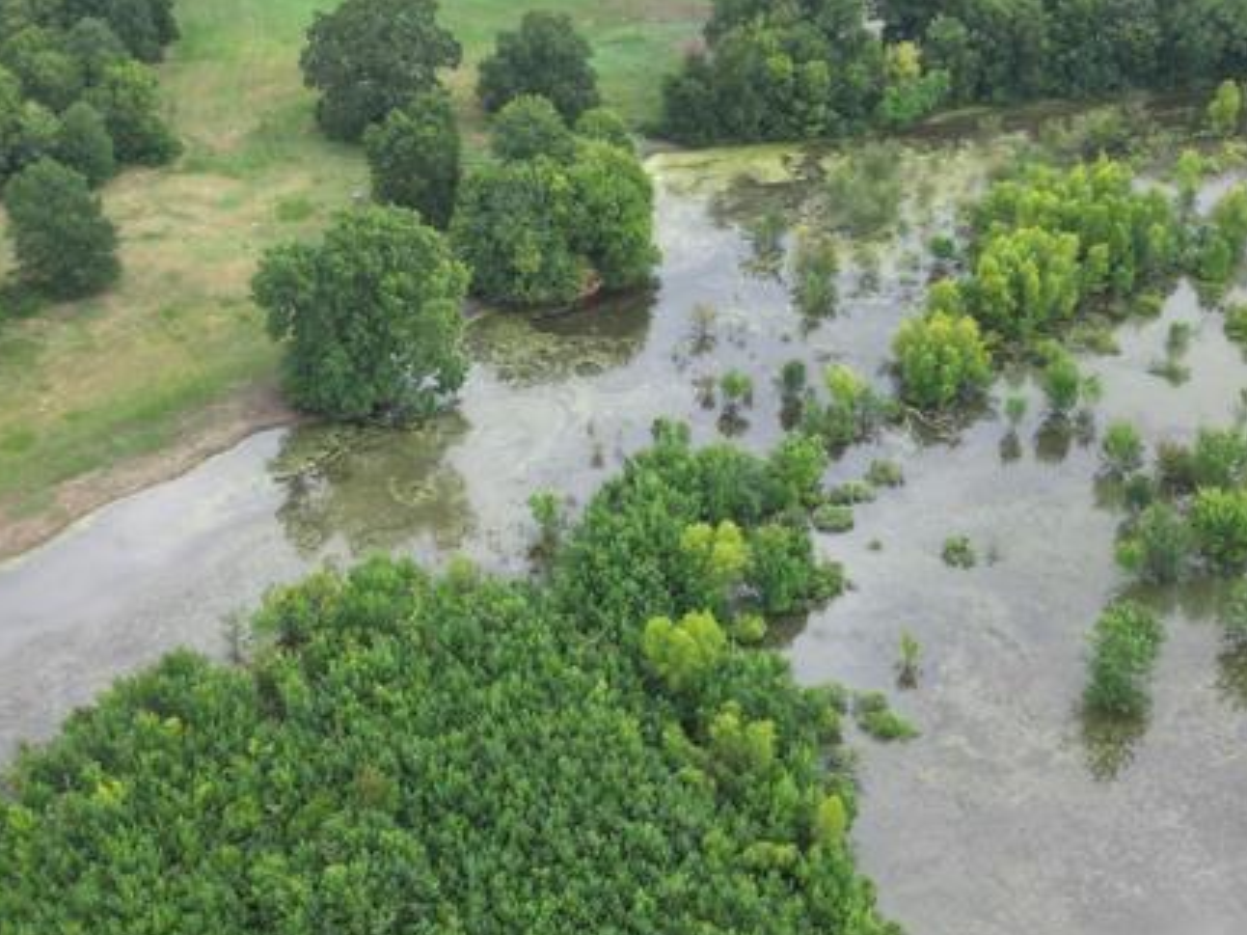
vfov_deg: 25.6
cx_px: 529
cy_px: 550
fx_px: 2053
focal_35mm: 57
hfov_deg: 33.7
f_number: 1.7
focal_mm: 6.72
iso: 100
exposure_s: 1/500
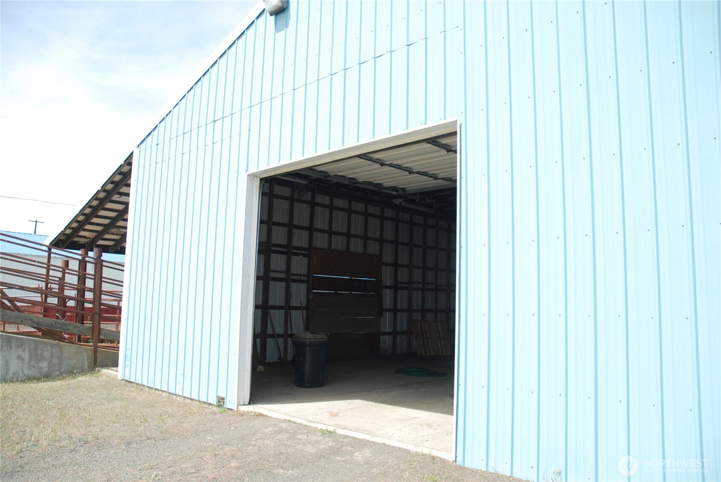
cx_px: 360
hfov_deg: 67.3
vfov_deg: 48.0
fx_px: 541
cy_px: 241
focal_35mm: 27
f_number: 5
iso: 100
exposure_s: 1/200
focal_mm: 18
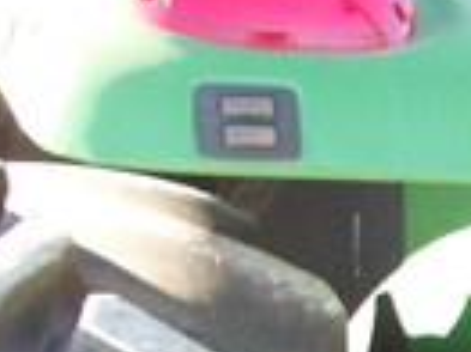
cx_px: 906
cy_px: 682
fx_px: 1917
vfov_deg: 9.8
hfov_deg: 12.5
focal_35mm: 141
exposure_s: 1/73.8
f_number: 2.8
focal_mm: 5.7
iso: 64
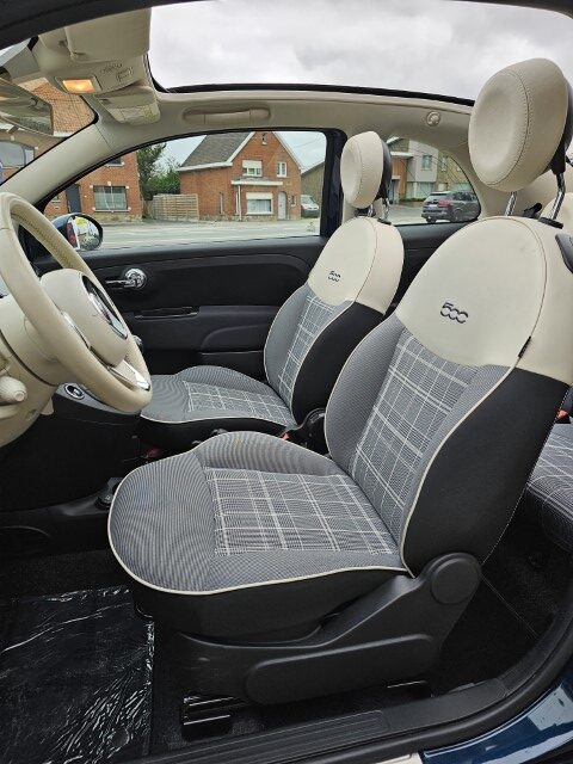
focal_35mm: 23
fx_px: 508
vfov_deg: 73.9
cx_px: 286
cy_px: 382
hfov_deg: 58.9
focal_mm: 6.3
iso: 20
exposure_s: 1/194
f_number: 1.7
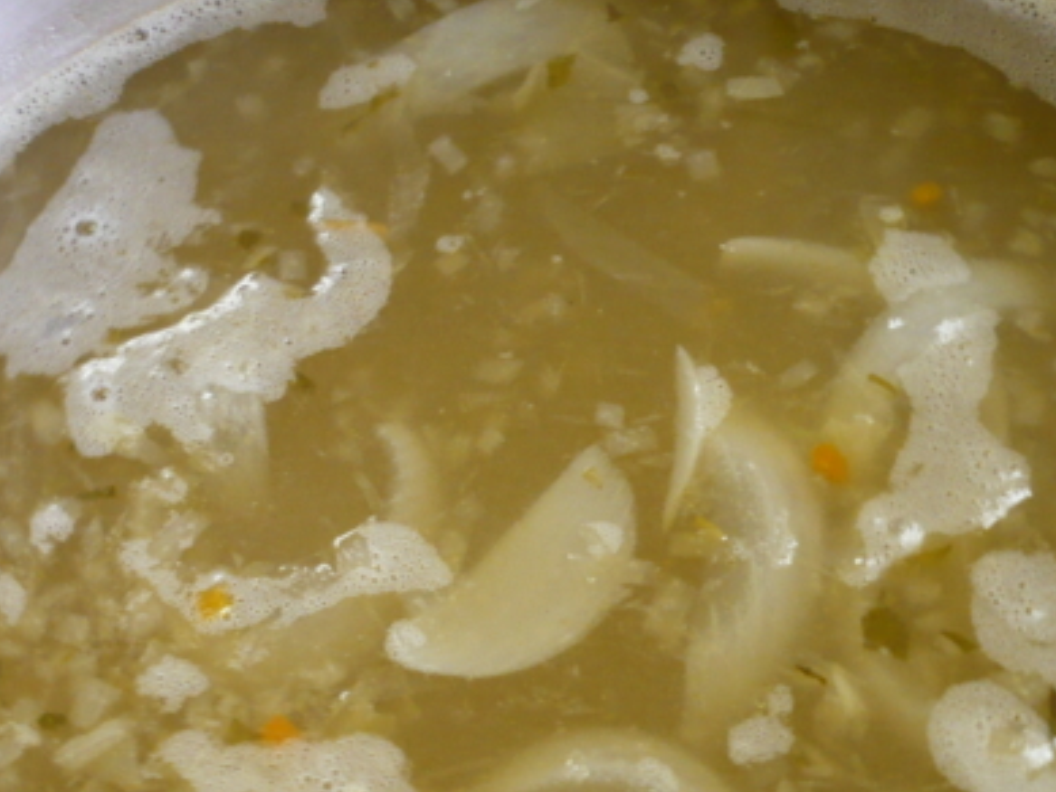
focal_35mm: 72
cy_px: 605
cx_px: 635
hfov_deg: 27.0
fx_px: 2197
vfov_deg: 20.3
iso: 200
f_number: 2.8
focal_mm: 5.8
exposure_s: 1/30
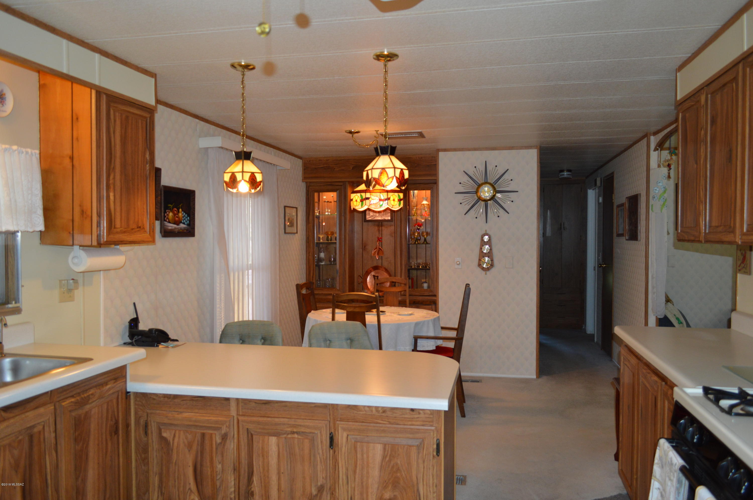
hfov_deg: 67.4
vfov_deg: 47.8
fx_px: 564
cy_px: 250
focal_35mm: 27
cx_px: 376
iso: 400
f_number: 3.5
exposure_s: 1/60
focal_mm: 18
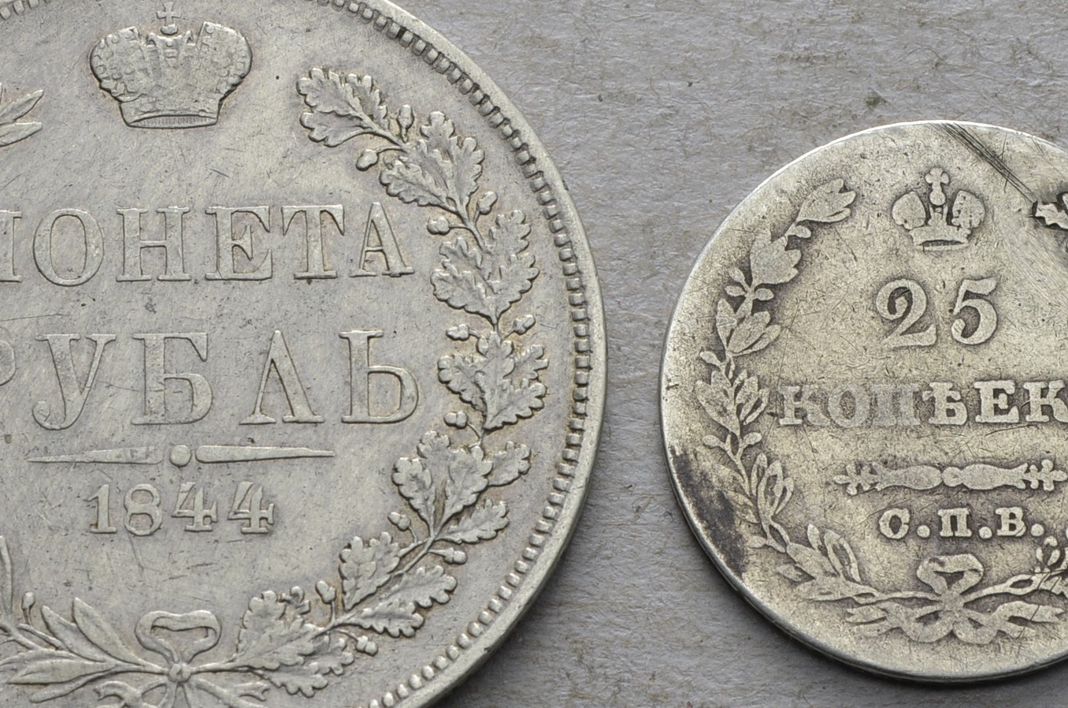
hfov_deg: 13.7
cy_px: 430
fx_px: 4438
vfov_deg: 9.1
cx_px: 470
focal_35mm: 150
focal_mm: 55
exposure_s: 1/250
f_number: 14
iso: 400
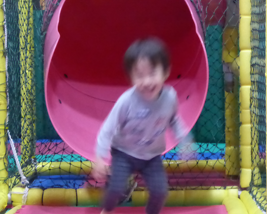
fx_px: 1138
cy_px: 107
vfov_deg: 10.7
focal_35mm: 144
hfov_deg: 13.4
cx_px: 138
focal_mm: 22.3
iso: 3200
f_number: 5.2
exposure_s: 1/15
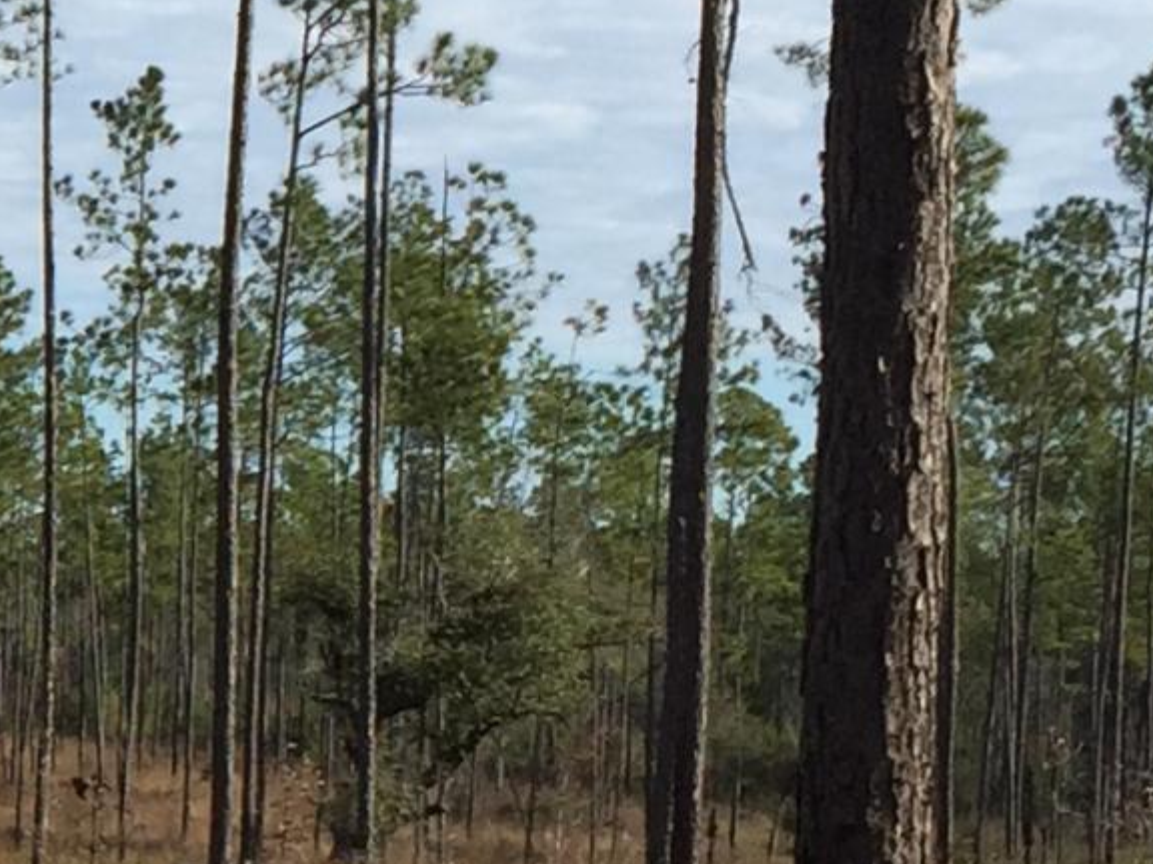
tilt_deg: -1.4
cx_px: -943
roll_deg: -1.4
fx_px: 5030
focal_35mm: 151
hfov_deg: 12.0
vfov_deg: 9.8
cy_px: 788
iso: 32
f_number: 2.2
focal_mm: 4.15
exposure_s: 1/1980
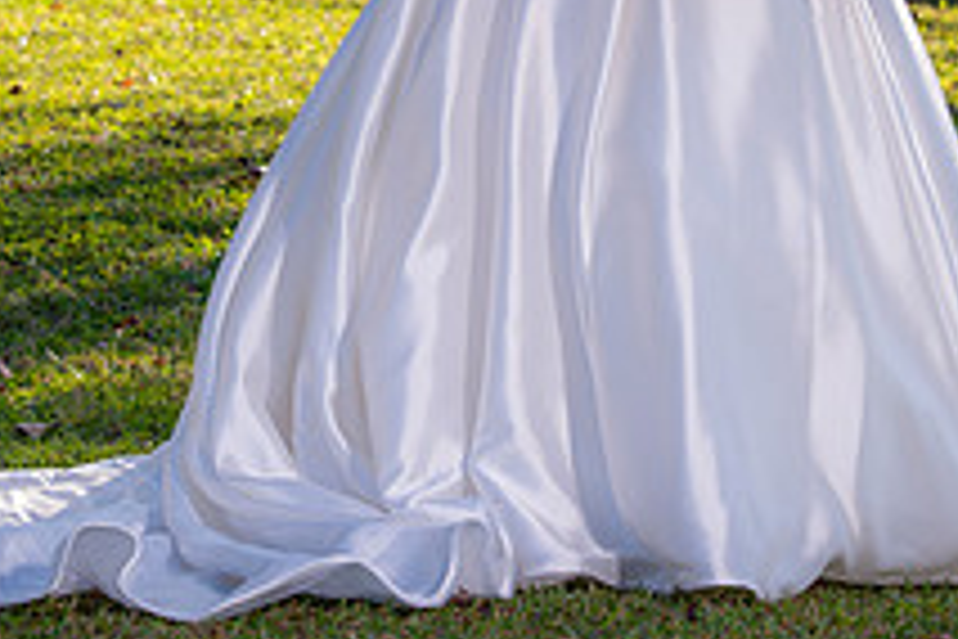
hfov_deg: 7.2
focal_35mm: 286
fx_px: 7610
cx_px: 585
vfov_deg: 4.8
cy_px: -45
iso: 100
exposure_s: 1/125
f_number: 5.6
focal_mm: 105
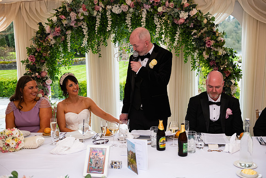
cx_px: 133
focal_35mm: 45
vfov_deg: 29.9
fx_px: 333
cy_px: 89
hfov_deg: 43.6
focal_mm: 45
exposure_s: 1/160
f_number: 3.5
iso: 1000
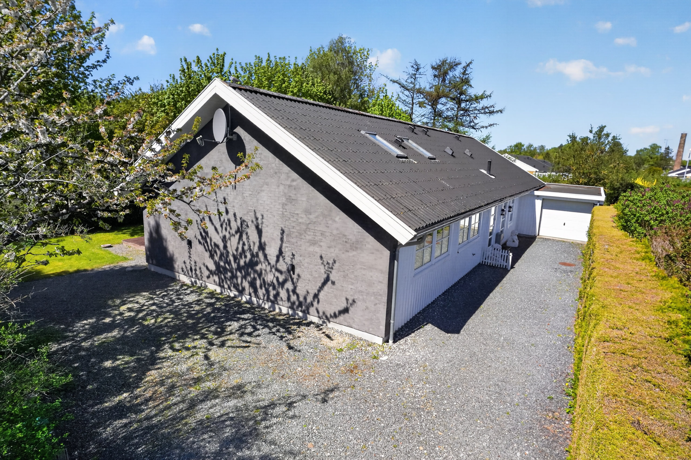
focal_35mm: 20
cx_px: 346
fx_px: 384
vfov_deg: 61.9
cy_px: 230
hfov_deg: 84.0
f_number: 8
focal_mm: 20
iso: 1250
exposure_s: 1/4000
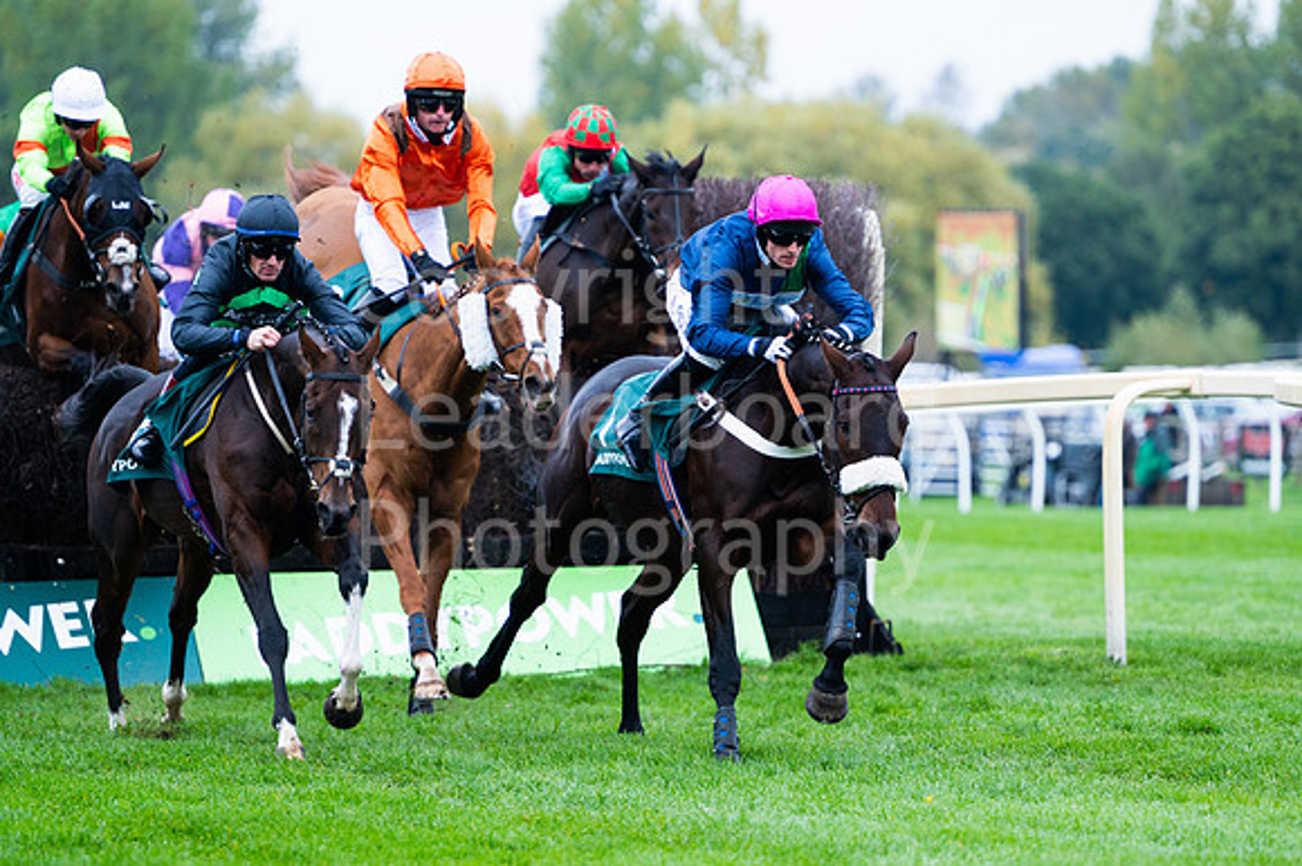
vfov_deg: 5.5
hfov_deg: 8.3
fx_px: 9012
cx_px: 706
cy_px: 469
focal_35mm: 249
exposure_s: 1/1000
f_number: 4
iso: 800
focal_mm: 230
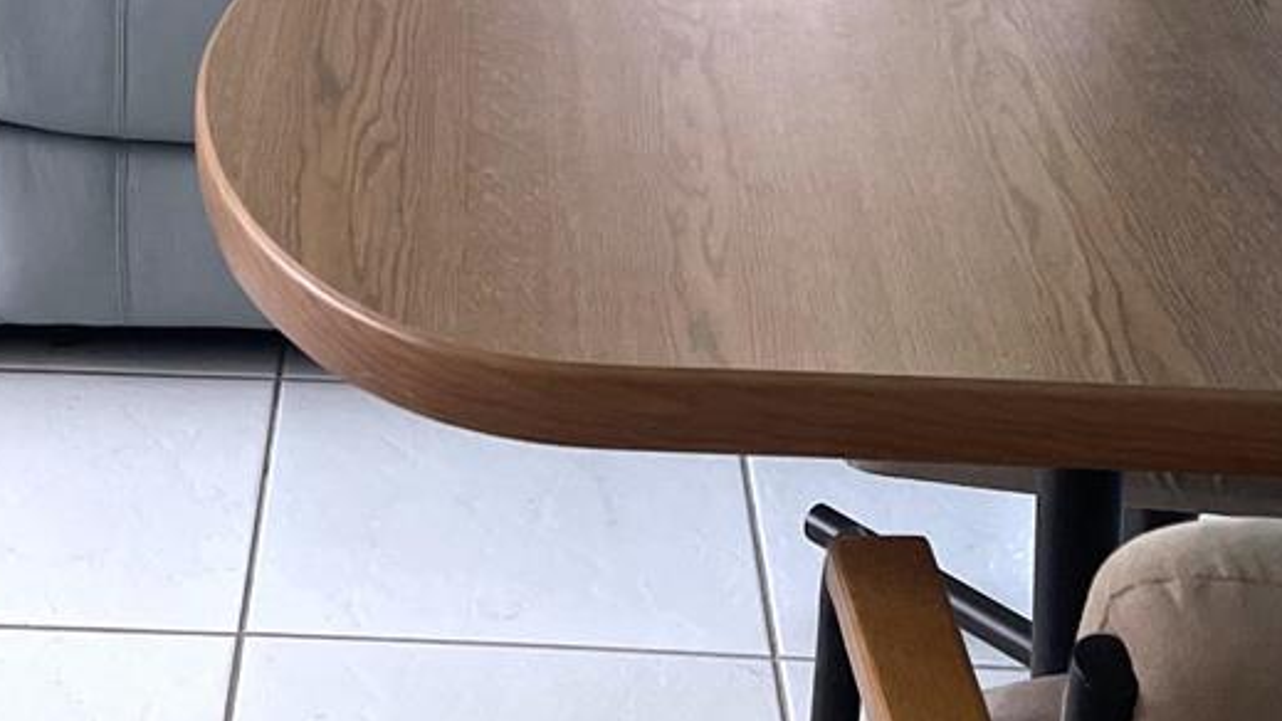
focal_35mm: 84
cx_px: 282
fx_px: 2856
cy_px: -696
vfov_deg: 12.7
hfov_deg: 24.9
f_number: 1.6
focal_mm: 5.1
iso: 125
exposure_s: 1/120
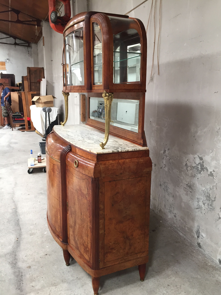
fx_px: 247
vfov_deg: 61.7
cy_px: 148
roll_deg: -1.1
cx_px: 110
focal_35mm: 29
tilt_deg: -12.1
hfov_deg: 48.2
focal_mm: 4.15
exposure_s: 1/33
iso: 100
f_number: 2.2
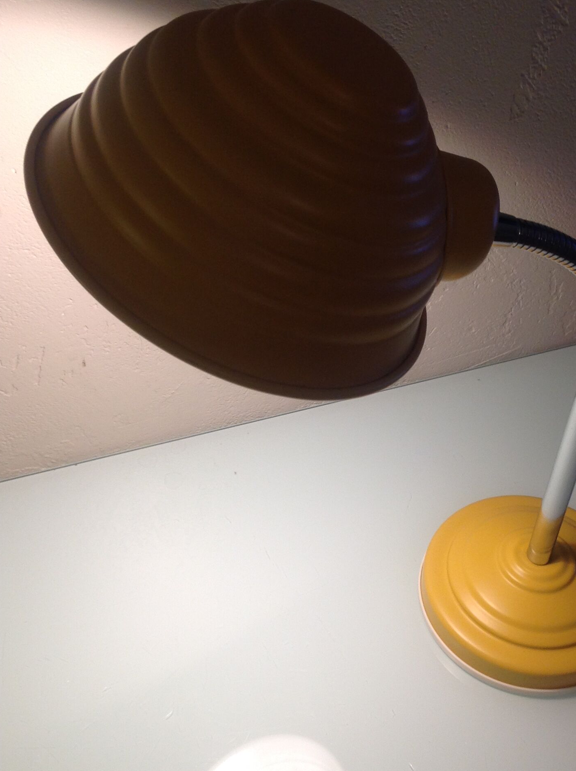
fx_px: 1068
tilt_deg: -45.4
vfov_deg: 39.7
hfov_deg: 30.0
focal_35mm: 48
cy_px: 416
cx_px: 377
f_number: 2.4
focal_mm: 4.28
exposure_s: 1/25
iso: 50
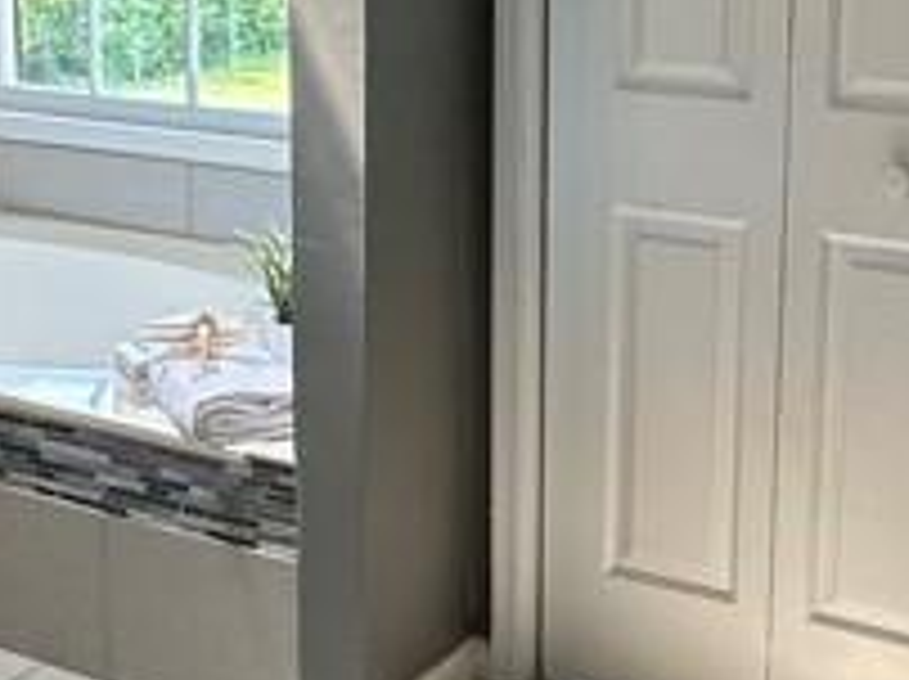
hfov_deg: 27.3
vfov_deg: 20.4
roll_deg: +0.8
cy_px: 126
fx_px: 1862
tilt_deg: -11.2
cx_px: 342
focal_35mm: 71
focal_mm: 2.22
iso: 80
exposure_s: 1/120
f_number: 2.2
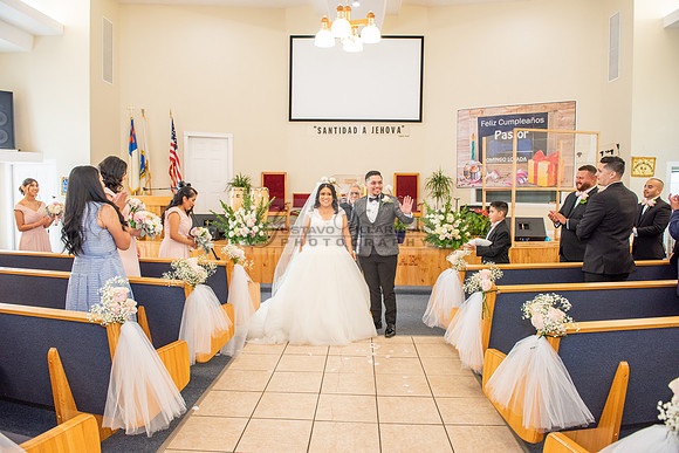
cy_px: 226
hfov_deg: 73.7
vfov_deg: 53.2
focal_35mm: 24
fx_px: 453
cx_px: 340
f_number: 5
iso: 1250
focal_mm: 24
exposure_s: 1/100
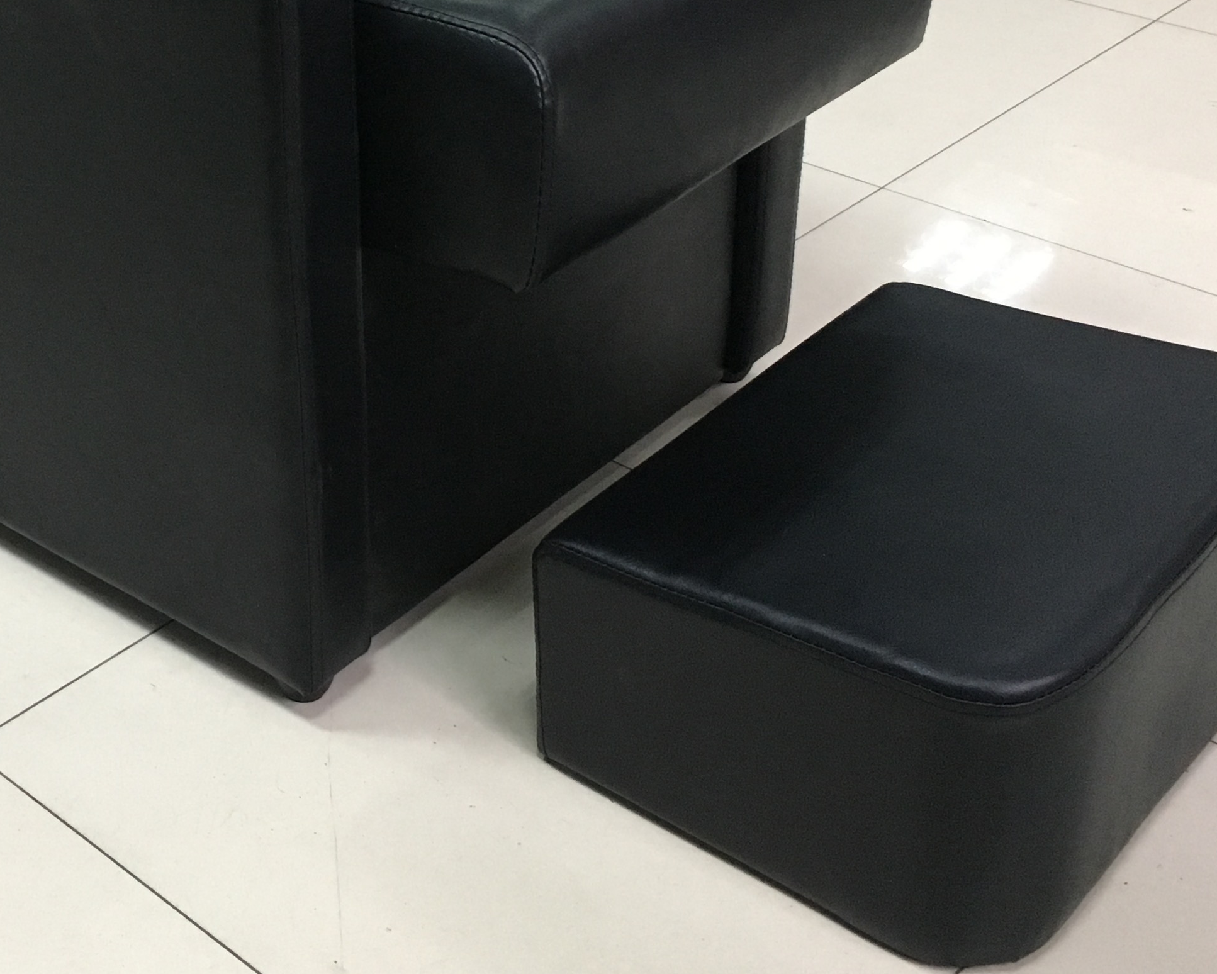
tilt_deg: -24.8
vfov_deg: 25.2
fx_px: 2126
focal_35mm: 59
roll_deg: +2.5
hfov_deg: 31.0
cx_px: 220
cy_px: 145
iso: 200
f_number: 2.2
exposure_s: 1/33
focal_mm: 4.15
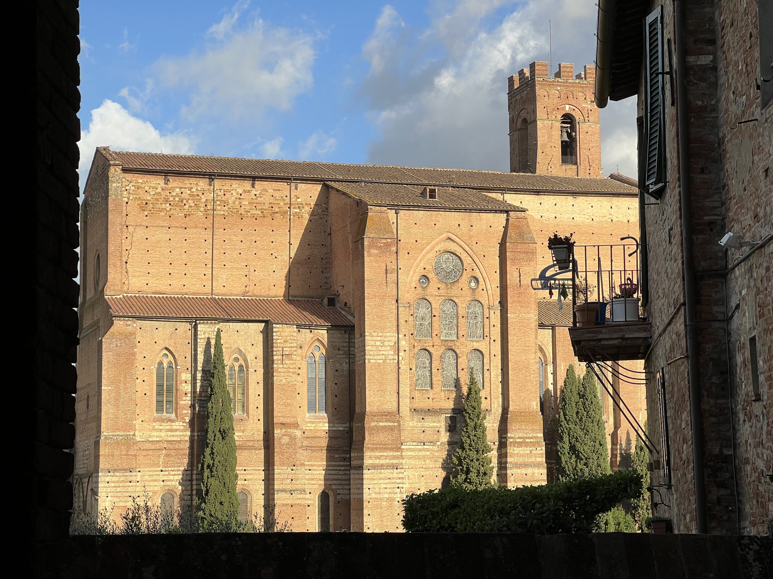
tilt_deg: +7.7
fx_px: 1719
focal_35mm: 77
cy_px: 290
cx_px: 386
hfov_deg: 25.3
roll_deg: +0.7
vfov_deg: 19.1
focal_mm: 9
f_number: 2.8
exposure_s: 1/809
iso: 32
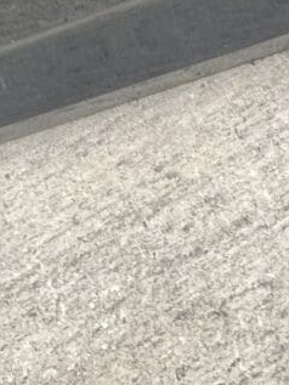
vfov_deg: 9.9
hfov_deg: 8.8
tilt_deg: -44.6
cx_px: 96
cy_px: -633
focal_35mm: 168
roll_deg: -7.2
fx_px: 1869
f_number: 1.6
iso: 50
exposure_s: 1/121
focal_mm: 5.1
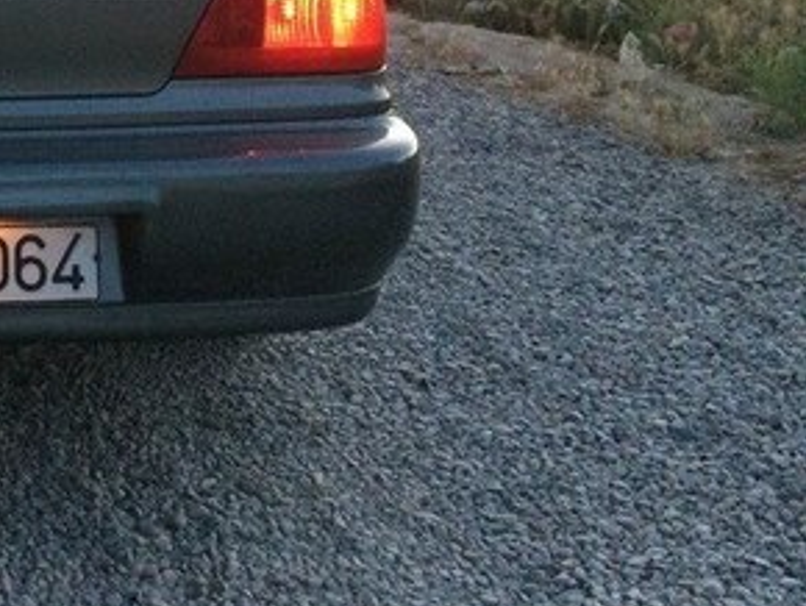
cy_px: -43
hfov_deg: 26.7
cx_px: -108
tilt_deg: -8.0
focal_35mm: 66
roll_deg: -0.6
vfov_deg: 21.3
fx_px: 1538
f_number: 2.2
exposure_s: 1/33
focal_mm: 4.15
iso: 320
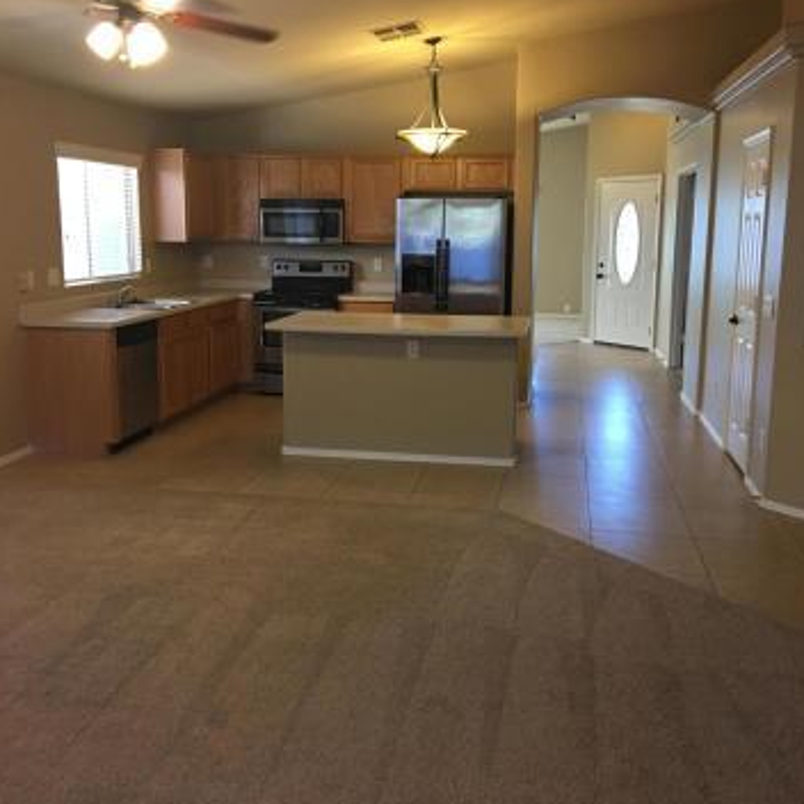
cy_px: 381
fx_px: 920
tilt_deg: -9.6
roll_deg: -0.3
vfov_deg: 47.2
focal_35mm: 35
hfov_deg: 47.2
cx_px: 402
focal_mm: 4.15
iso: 80
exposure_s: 1/17
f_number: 2.2
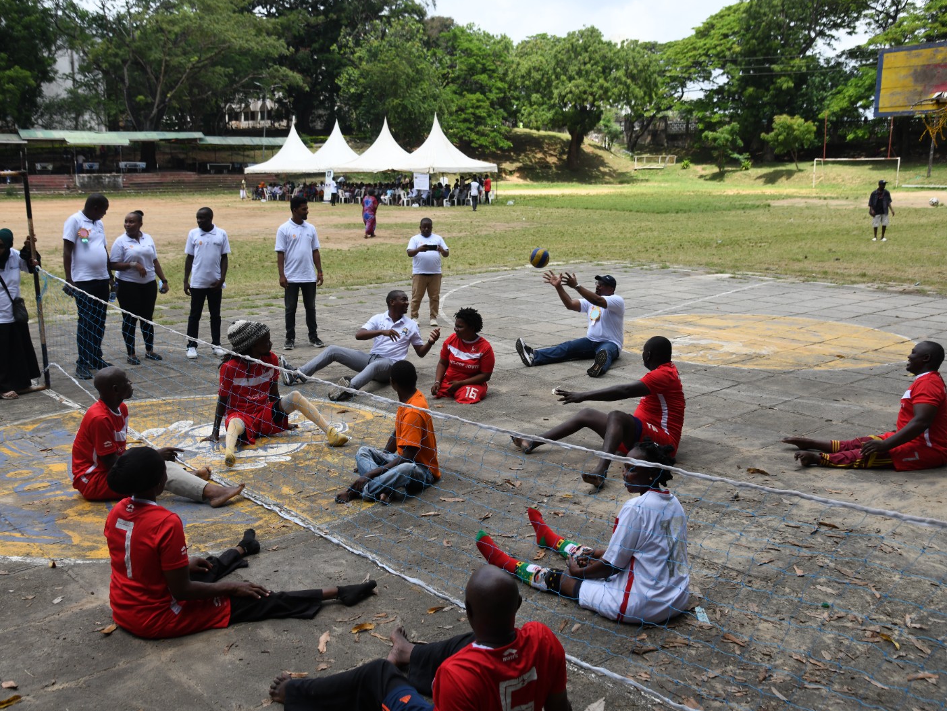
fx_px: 930
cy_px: 357
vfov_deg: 41.8
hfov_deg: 53.9
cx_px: 442
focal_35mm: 34
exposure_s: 1/1000
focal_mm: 31
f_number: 6.3
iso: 500
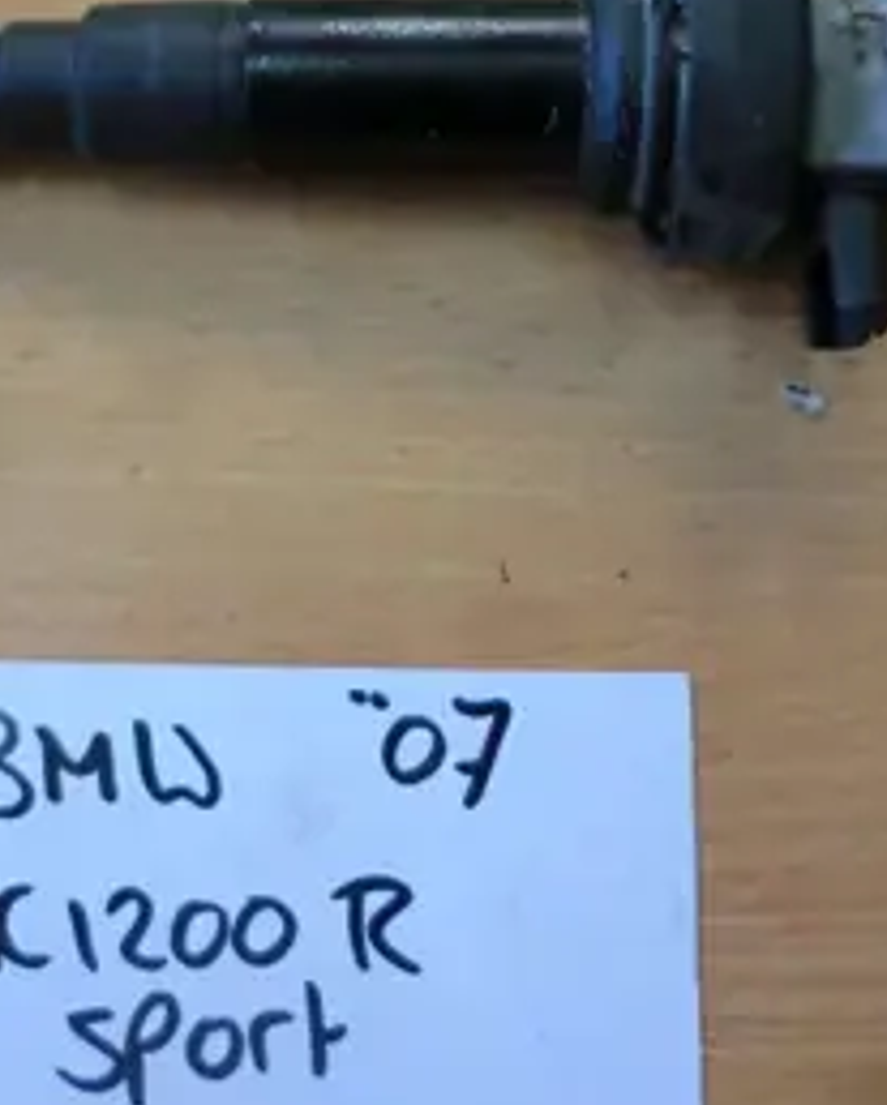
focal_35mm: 49
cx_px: 270
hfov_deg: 30.6
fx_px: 1605
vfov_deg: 37.9
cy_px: 467
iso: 320
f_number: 3.2
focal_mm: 4.9
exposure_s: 1/60
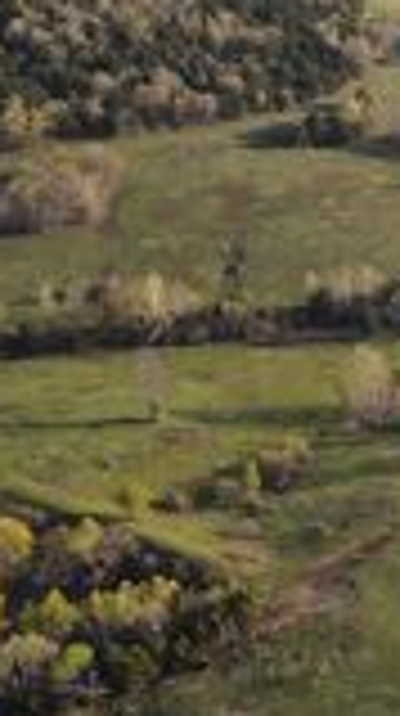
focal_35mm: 71
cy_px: 277
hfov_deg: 14.3
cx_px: 784
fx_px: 1344
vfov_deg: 29.7
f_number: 2.8
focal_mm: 4.5
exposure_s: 1/15
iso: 100
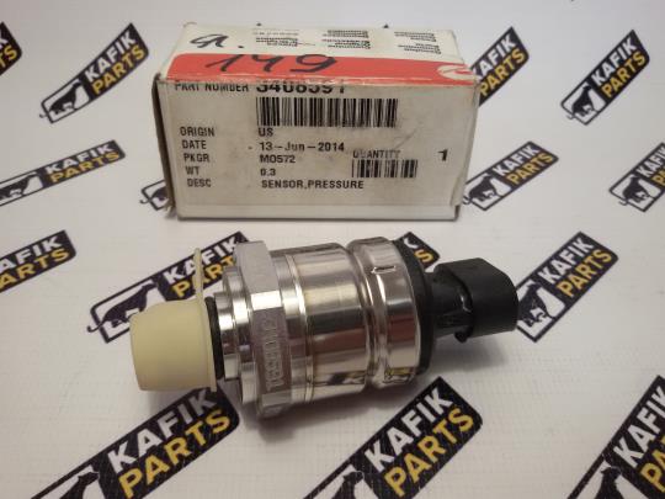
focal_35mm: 31
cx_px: 332
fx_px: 596
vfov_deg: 45.4
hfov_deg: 58.4
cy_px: 250
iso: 50
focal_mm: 2.93
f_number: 2.4
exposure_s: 1/50
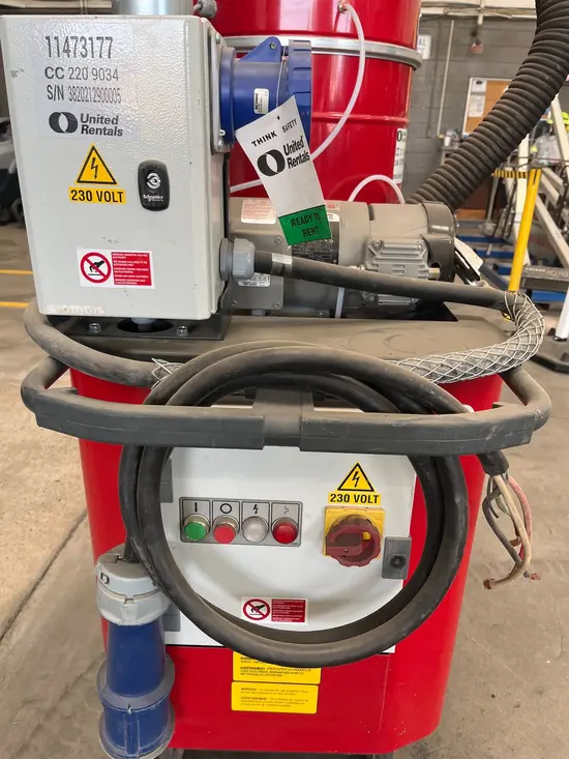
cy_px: 380
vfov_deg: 67.3
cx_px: 284
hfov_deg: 53.1
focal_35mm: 26
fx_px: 570
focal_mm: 5.1
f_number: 1.6
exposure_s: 1/122
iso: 80
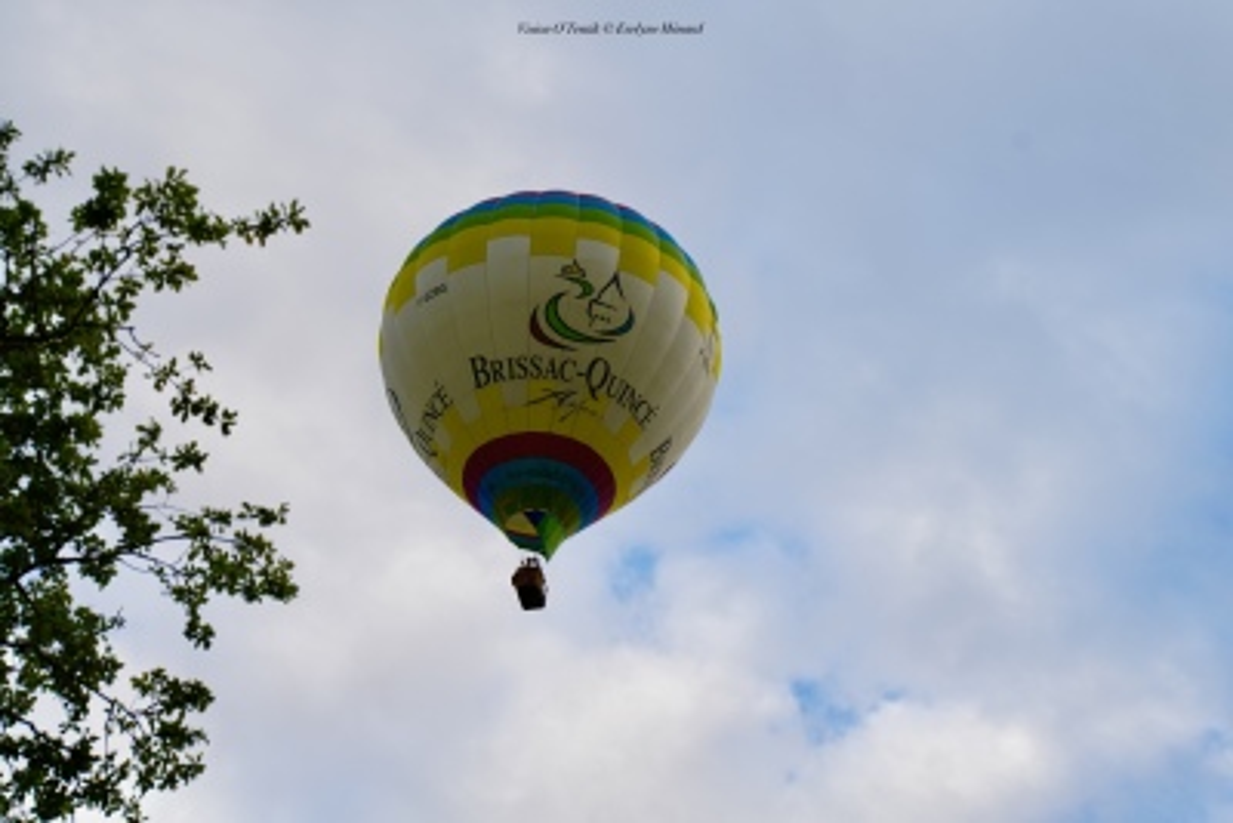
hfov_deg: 15.8
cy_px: 412
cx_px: 616
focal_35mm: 130
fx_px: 4454
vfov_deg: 10.6
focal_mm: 130
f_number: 5.6
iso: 100
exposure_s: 1/200
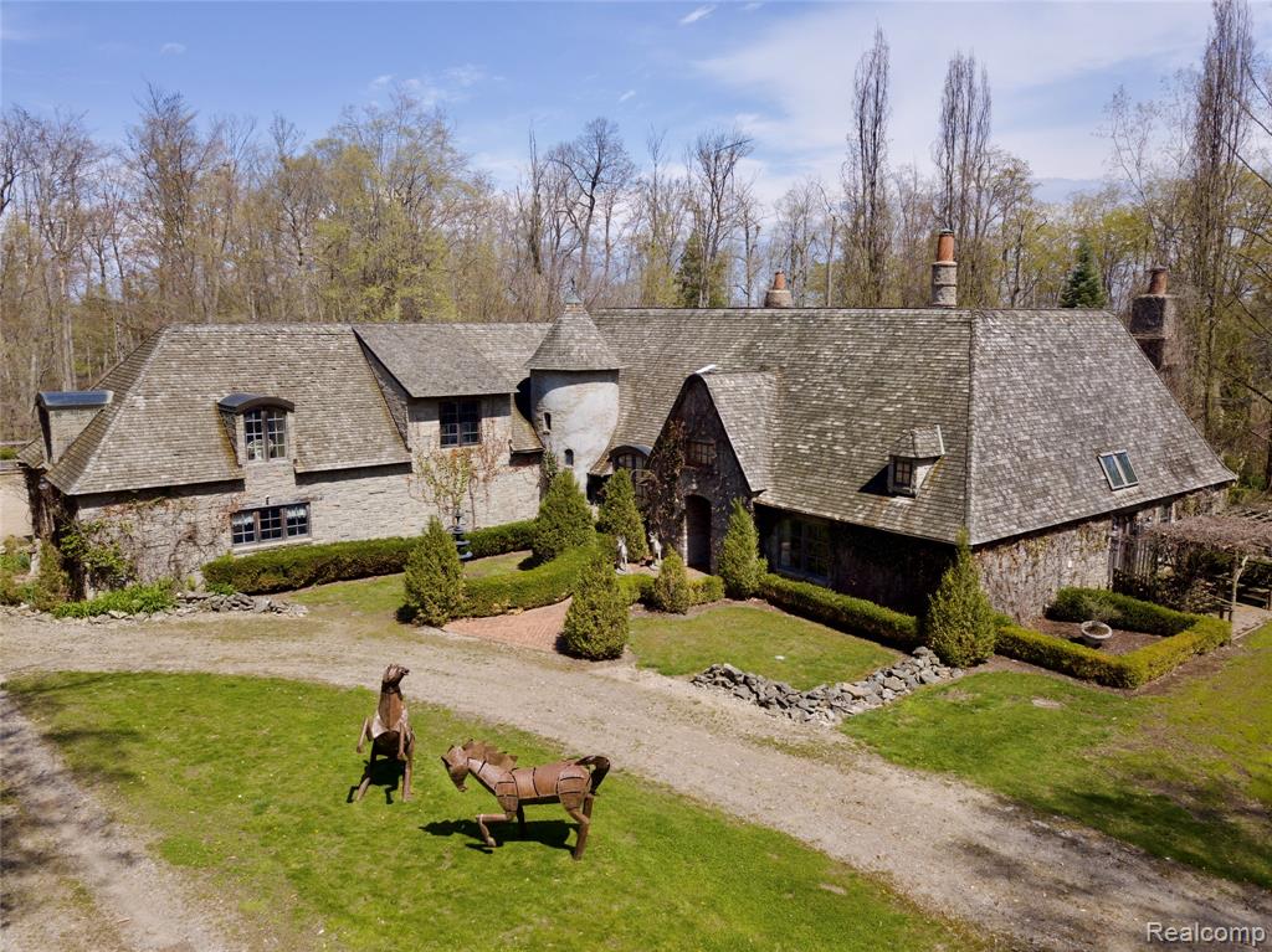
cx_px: 636
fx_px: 955
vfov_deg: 53.0
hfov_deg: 67.3
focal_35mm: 26
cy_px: 476
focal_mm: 4.7
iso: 100
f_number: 2.2
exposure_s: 1/568
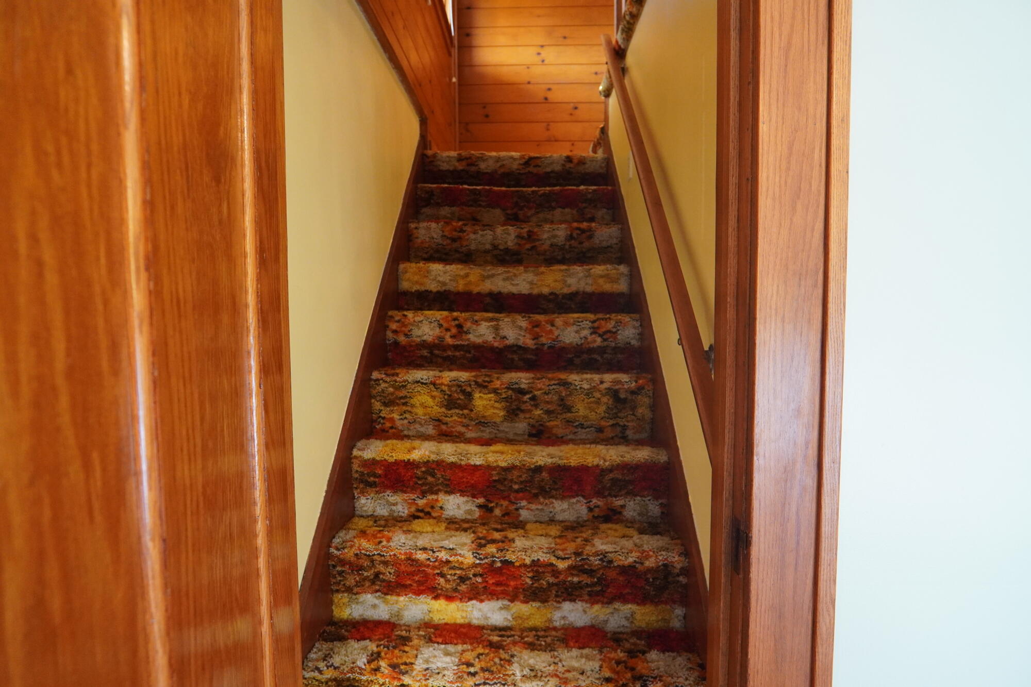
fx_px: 515
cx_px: 516
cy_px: 344
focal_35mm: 18
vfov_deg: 67.4
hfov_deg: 90.0
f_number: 3.2
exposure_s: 1/160
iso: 1600
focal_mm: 12
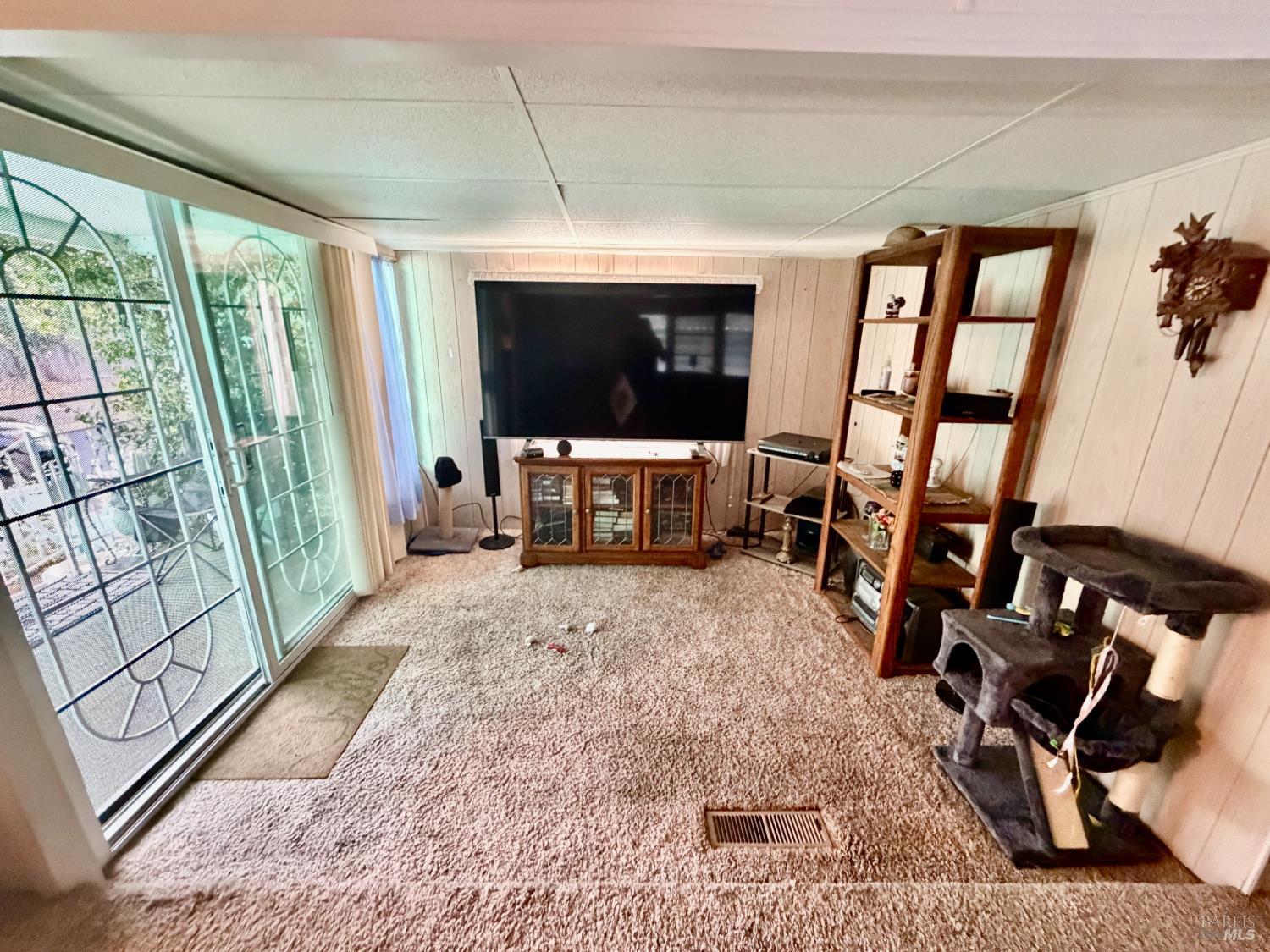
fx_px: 514
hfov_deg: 102.1
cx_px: 635
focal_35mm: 14
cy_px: 476
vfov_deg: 85.7
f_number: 2.2
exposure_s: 1/60
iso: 800
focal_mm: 2.22
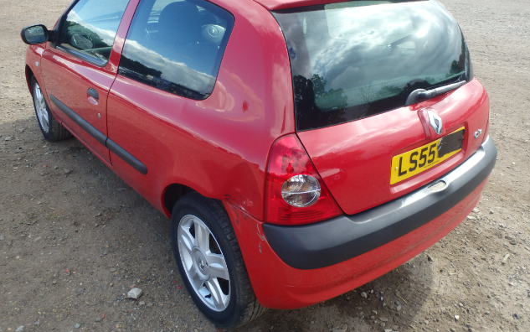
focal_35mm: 30
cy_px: 133
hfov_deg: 62.9
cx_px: 267
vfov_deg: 41.7
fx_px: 433
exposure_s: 1/200
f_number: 3.9
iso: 125
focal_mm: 5
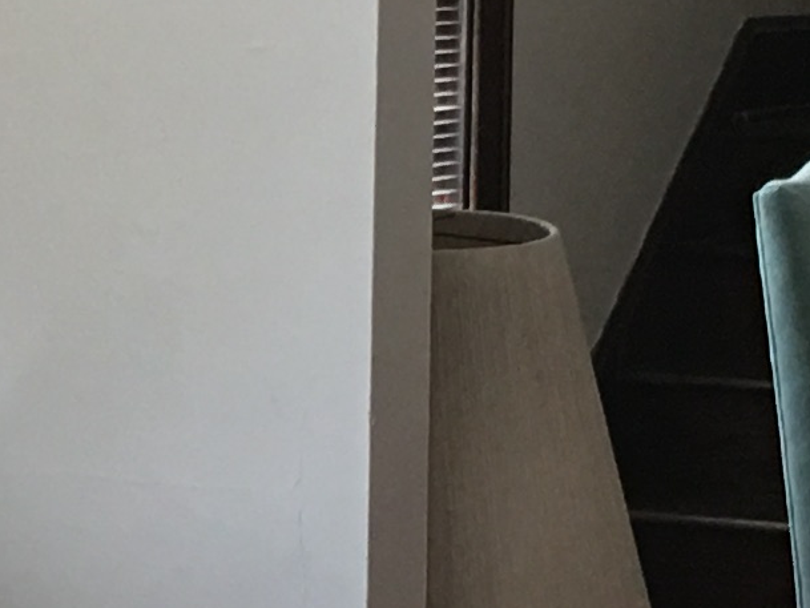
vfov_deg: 7.7
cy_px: 530
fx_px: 4494
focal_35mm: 192
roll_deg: -0.1
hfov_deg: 10.2
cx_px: -90
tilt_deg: -6.5
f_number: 2.2
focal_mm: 4.15
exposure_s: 1/15
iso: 40
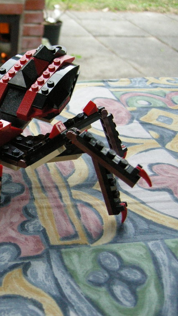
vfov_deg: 39.2
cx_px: -10
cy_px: 159
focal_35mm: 53
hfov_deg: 21.6
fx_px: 445
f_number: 2.7
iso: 400
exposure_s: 1/54.8
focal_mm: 7.5
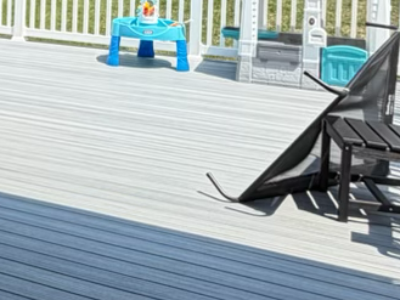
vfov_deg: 20.3
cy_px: -56
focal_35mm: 68
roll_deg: -0.4
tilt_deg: -2.8
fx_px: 786
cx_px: -163
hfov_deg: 23.9
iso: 40
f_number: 2.2
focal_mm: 2.22
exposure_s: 1/770
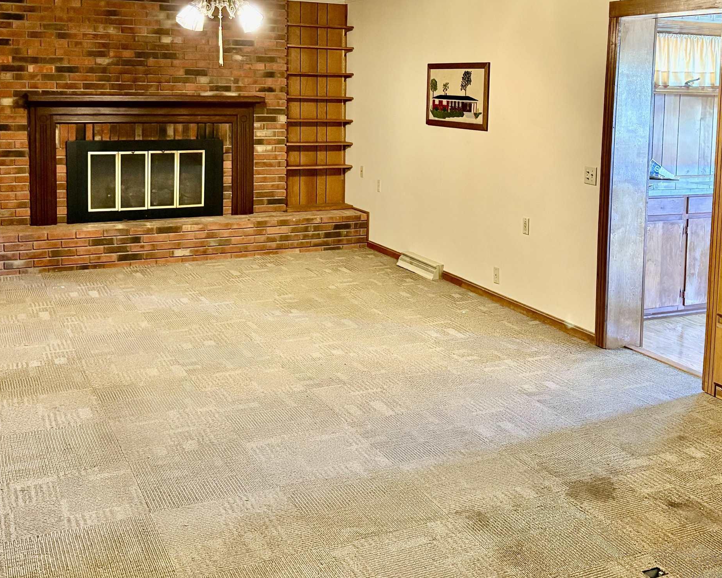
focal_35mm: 42
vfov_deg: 35.1
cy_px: 161
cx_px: 418
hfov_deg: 43.7
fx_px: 898
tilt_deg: -5.1
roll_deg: -0.4
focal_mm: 5.96
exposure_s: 1/40
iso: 400
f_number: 1.6
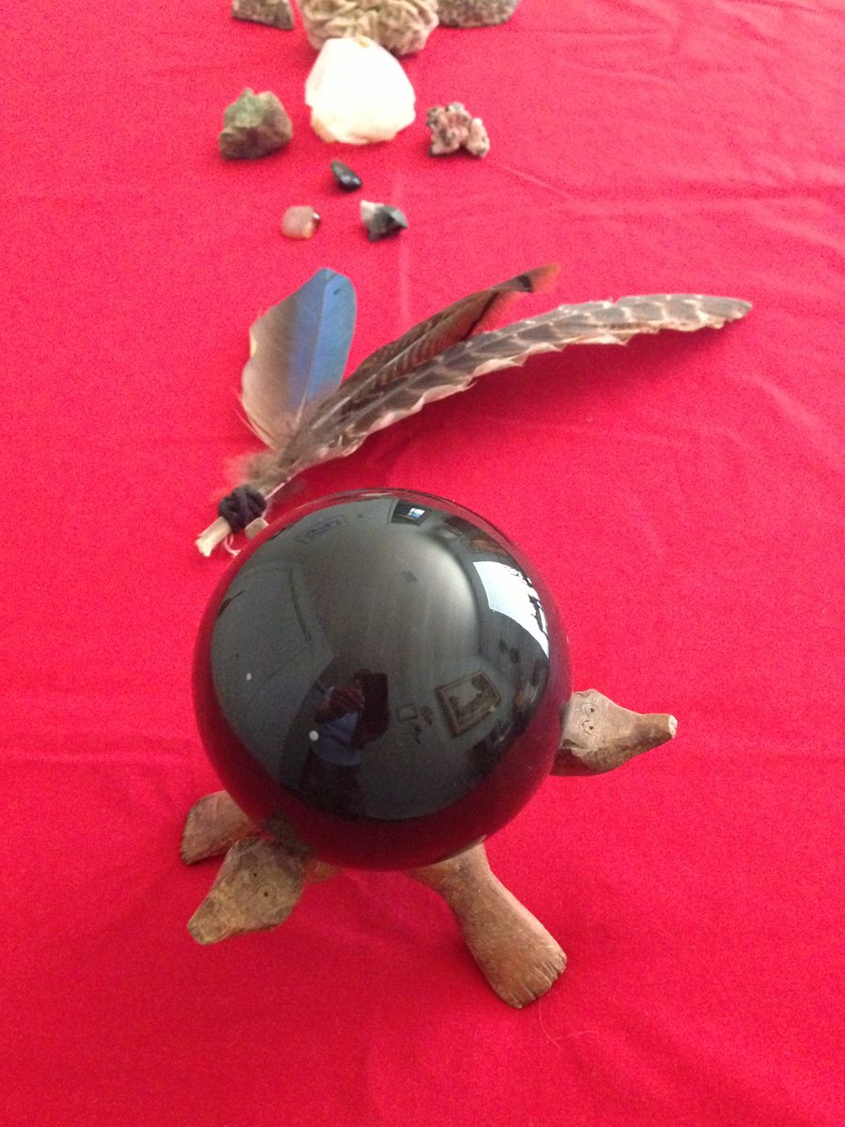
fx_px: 1139
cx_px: 398
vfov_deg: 52.6
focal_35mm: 35
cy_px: 563
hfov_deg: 40.7
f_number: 2.4
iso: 800
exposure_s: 1/15
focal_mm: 4.13
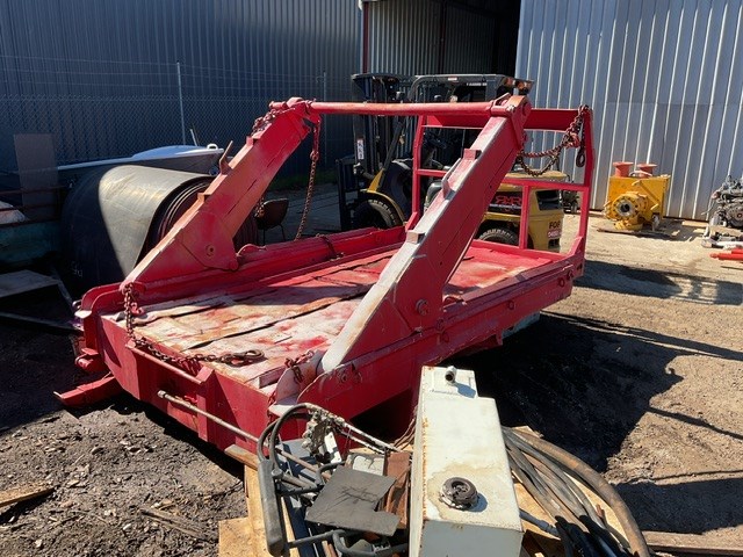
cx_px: 372
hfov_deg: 61.7
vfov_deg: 48.2
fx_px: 622
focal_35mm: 29
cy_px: 278
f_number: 1.8
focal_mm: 3
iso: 16
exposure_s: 1/944
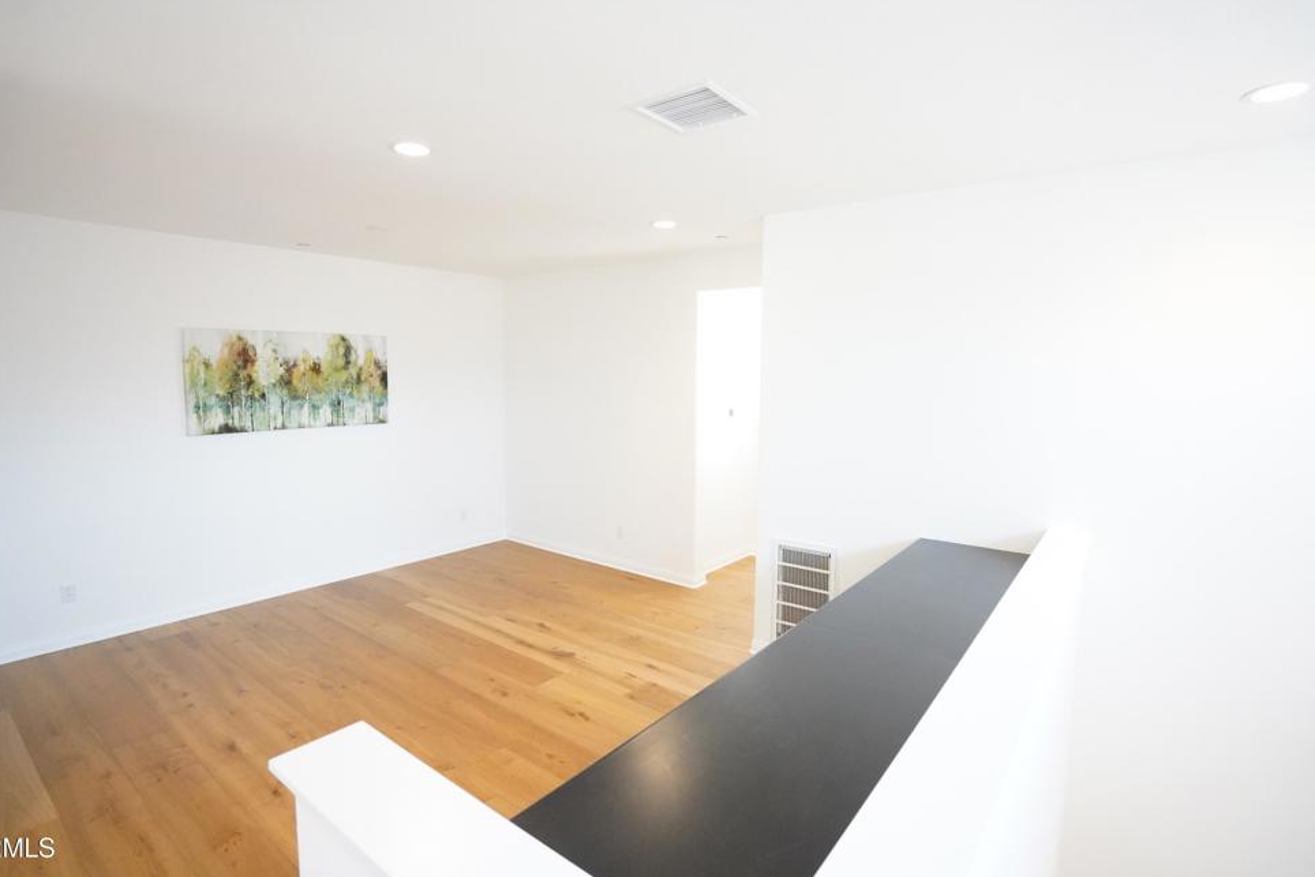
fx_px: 621
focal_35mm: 17
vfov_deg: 70.4
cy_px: 425
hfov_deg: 93.3
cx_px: 660
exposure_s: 1/800
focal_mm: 16
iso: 12800
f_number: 4
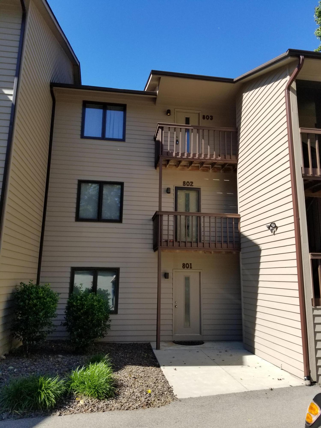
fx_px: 321
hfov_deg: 53.1
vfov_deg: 67.3
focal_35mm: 26
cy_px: 214
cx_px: 160
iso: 50
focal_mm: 4.25
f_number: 1.7
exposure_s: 1/1384
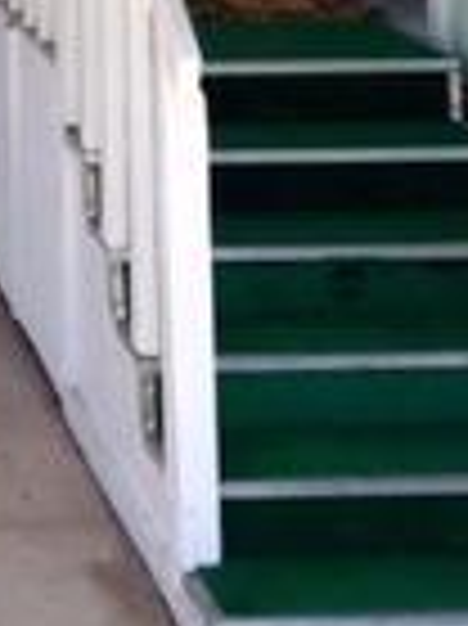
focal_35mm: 134
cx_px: -135
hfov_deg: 10.8
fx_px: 2419
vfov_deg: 13.6
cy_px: -401
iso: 32
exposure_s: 1/618
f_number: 2.2
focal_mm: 4.15
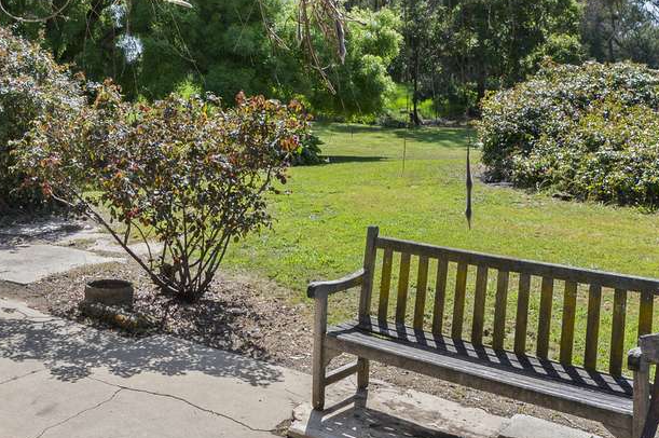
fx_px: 805
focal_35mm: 44
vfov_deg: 29.6
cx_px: 104
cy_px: 72
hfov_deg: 42.0
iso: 200
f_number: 9
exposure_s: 1/160
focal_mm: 14
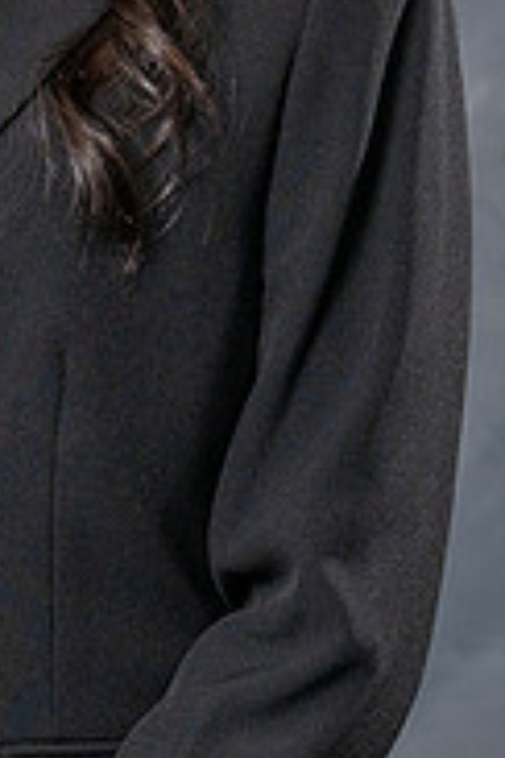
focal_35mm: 301
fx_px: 6333
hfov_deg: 4.5
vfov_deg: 6.8
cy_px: 305
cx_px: -135
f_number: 4
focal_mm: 50
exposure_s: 1/200
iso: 200
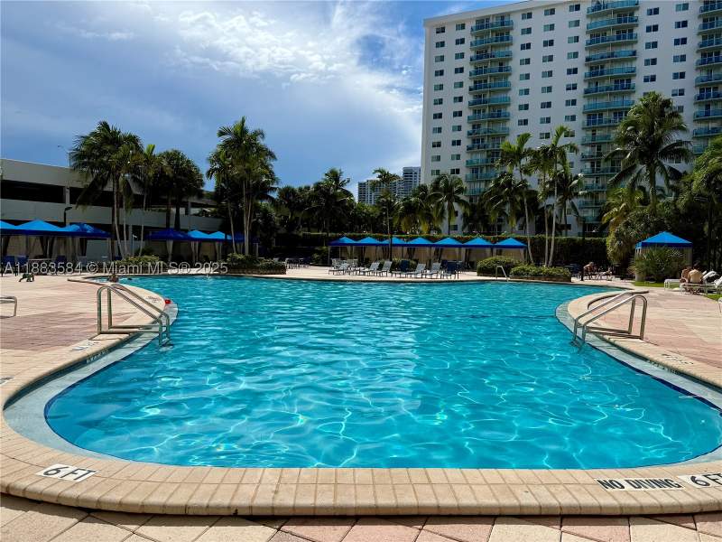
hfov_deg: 71.6
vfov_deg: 56.8
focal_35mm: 24
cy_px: 271
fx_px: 501
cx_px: 361
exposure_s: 1/11905
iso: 80
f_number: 1.78
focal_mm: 6.76
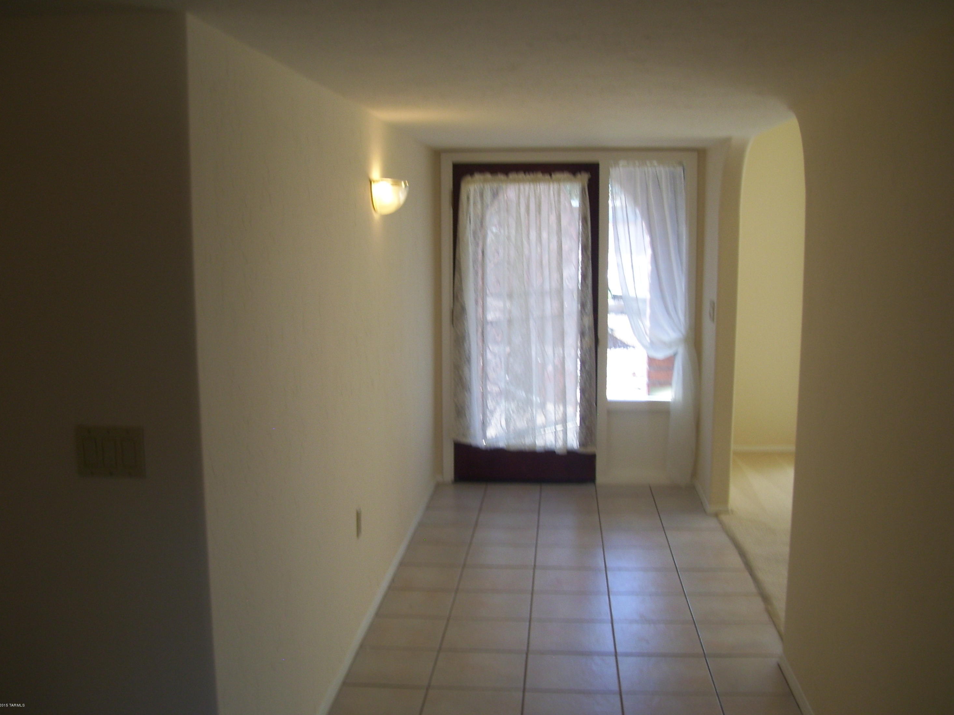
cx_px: 484
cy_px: 360
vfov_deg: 38.7
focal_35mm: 37
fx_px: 1020
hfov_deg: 50.1
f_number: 2.7
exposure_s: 1/100
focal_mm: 6
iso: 80
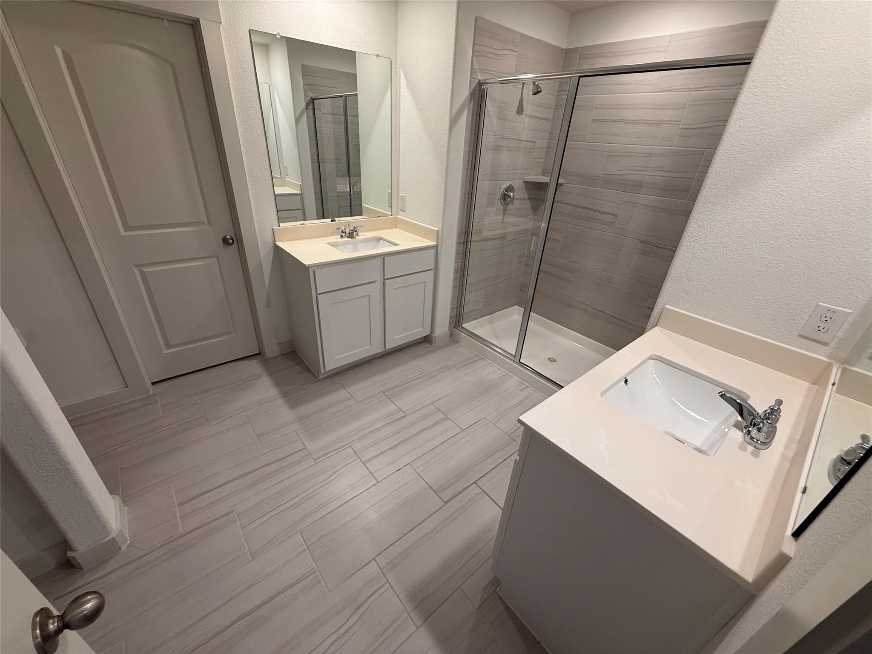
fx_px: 353
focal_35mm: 14
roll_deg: -3.4
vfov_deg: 85.7
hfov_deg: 102.1
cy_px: 327
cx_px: 436
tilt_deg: -27.3
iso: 200
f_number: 2.2
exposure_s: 1/120
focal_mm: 2.22
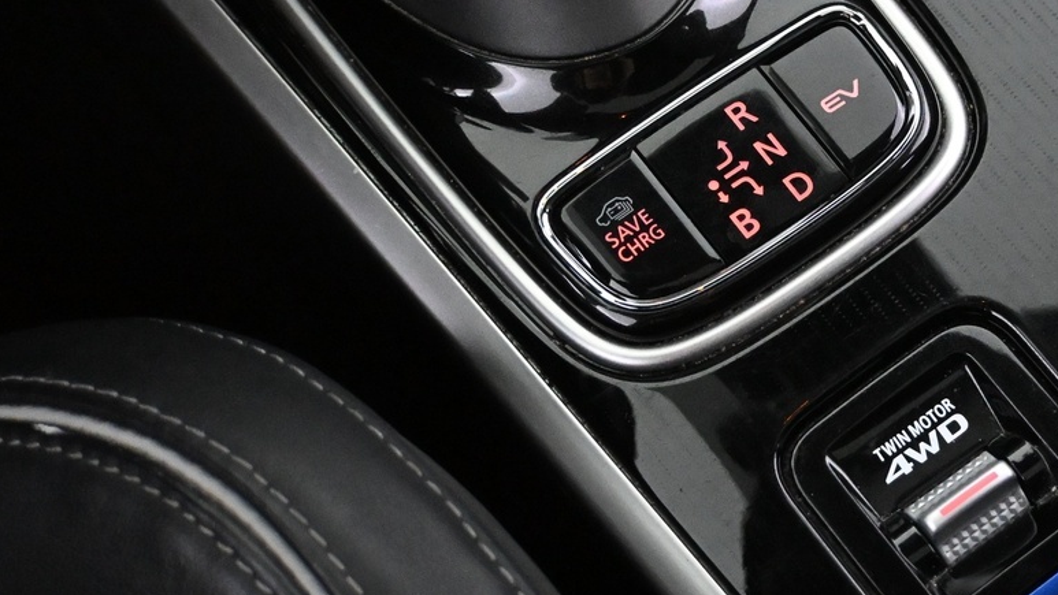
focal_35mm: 81
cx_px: 838
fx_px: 2263
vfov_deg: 15.0
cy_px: 257
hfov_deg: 25.9
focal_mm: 24.5
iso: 7200
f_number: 4.2
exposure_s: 1/60
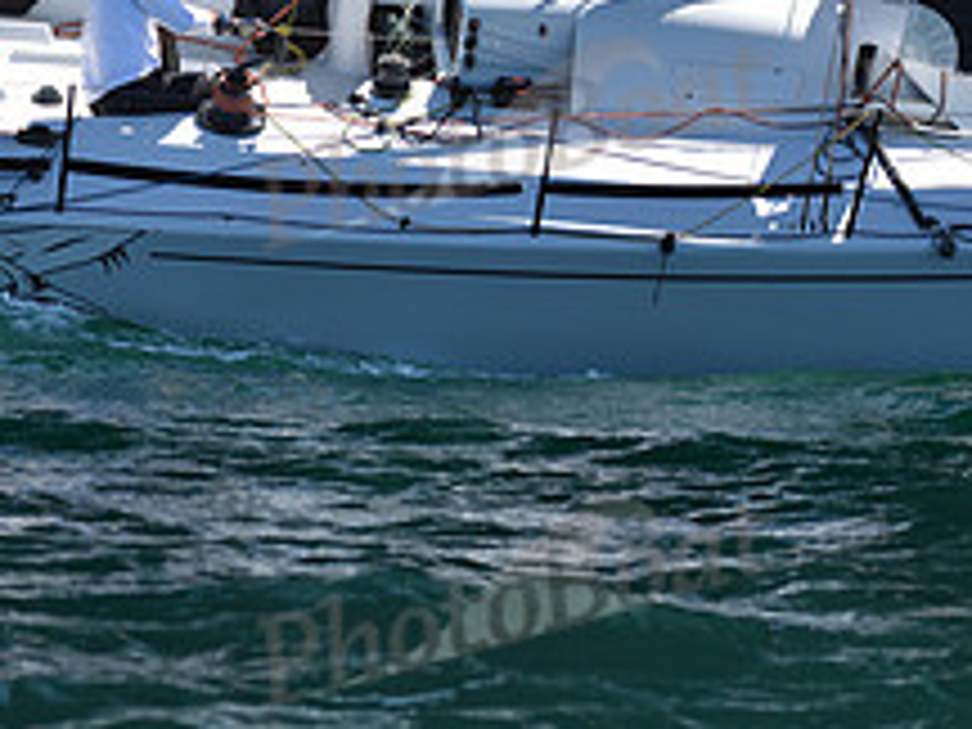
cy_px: -38
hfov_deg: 10.8
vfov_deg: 8.2
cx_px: 27
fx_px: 5082
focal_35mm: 181
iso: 250
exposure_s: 1/800
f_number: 3.2
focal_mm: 70
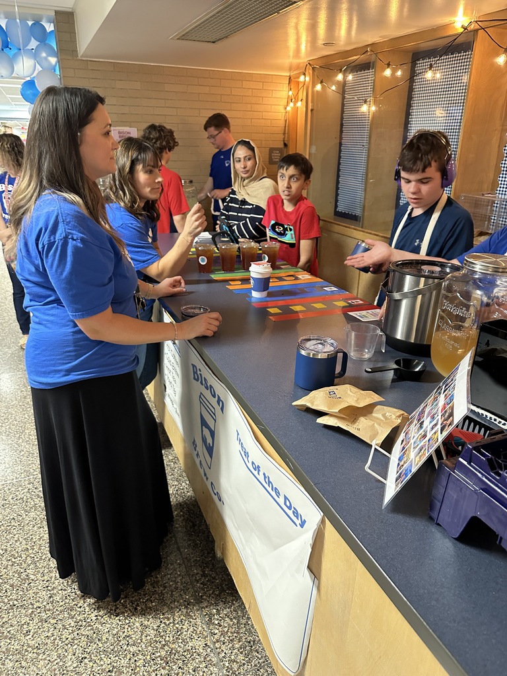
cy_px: 338
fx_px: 469
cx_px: 254
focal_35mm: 24
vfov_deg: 71.6
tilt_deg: -20.7
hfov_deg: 56.8
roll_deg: +0.0
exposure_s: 1/40
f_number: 1.78
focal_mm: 6.86
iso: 640
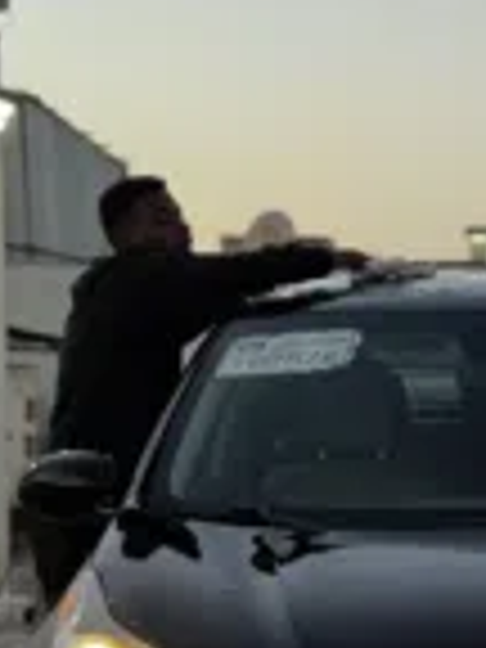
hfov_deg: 11.0
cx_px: 518
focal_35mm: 133
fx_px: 2490
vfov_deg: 14.6
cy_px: 657
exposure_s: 1/50
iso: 64
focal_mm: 6.76
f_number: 1.78
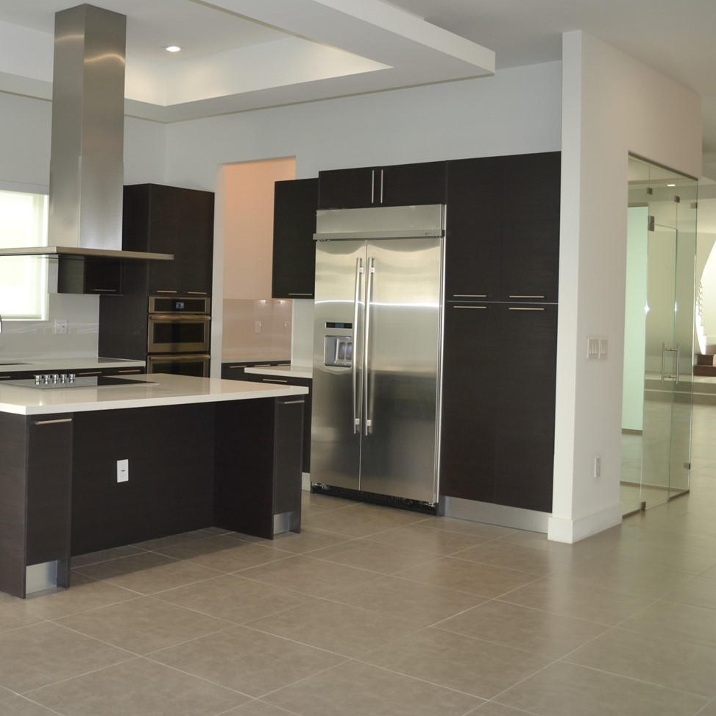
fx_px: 936
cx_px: 188
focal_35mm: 40
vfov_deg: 41.8
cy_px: 309
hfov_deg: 40.8
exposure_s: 1/30
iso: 250
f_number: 3.5
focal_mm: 18
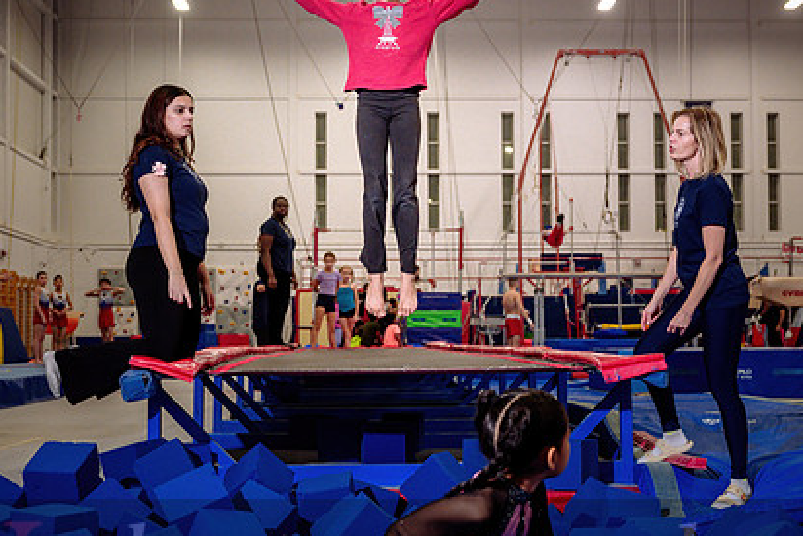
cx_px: 423
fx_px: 1383
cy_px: 276
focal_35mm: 62
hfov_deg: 32.4
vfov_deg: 21.9
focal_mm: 38
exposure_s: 1/400
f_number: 3.5
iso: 1600
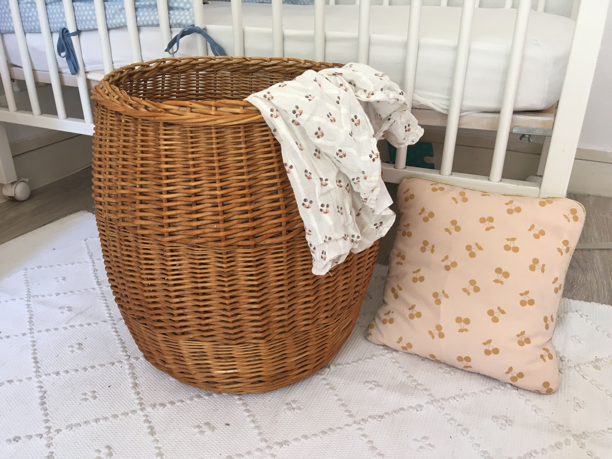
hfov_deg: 61.7
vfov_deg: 48.2
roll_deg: +0.3
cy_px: 230
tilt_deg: -27.7
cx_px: 306
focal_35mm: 29
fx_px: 513
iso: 64
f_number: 2.2
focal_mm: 4.15
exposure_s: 1/33
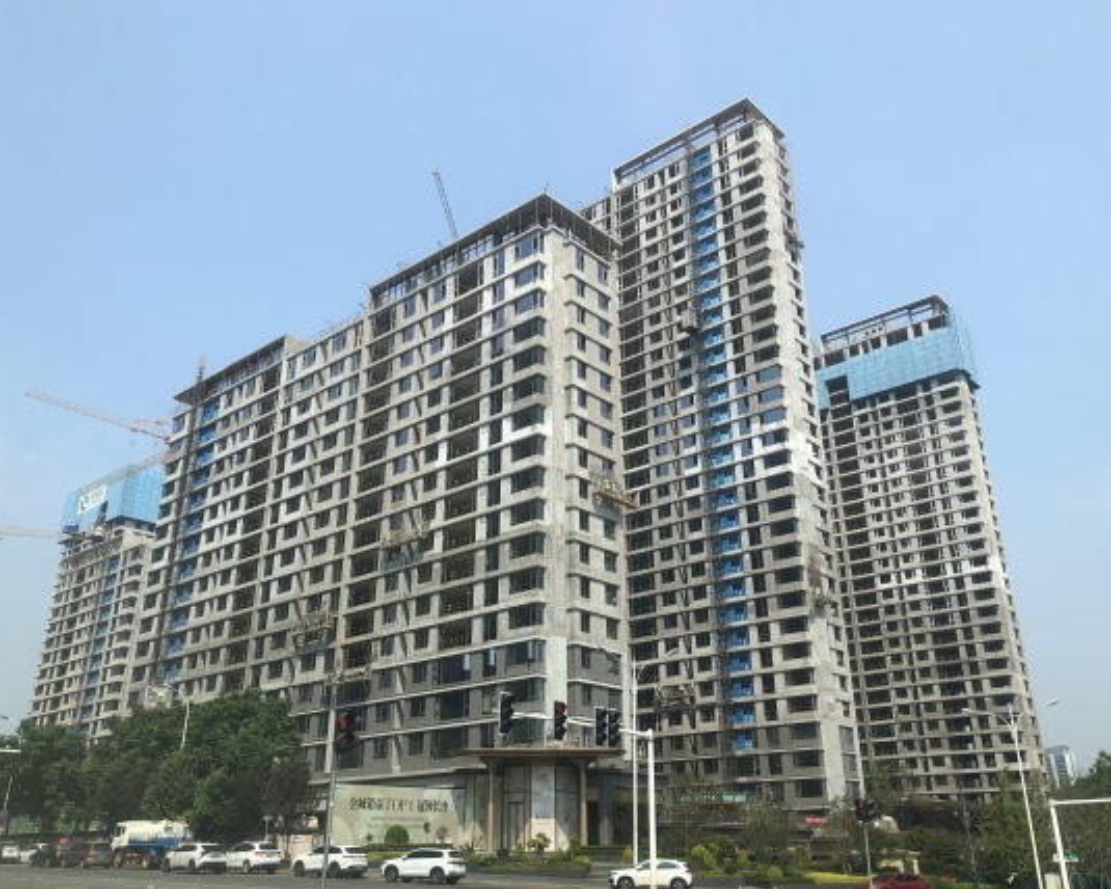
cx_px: 568
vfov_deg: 48.5
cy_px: 440
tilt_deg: +23.0
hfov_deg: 58.8
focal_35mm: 30
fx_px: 986
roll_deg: +0.4
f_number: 1.8
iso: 20
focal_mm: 3.99
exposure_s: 1/1372
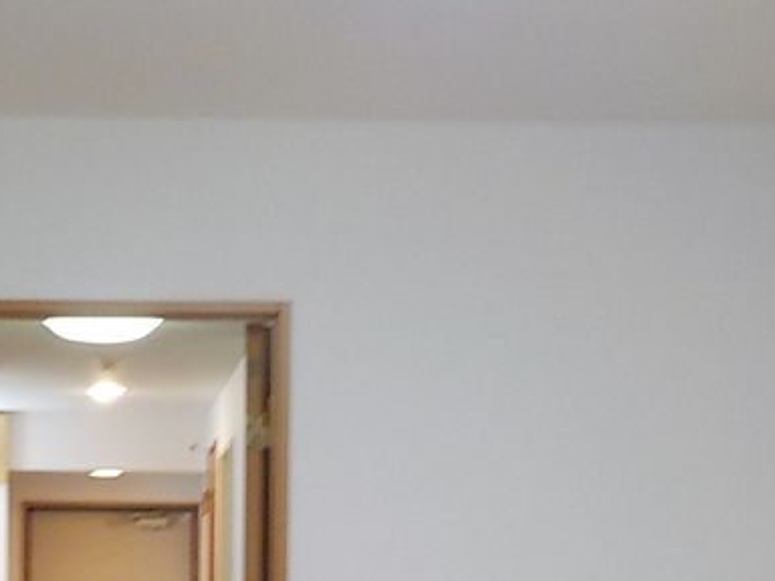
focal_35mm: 75
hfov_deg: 25.5
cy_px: 621
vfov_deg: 18.9
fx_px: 1679
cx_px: 149
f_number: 3.3
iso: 360
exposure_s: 1/30
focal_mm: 4.1
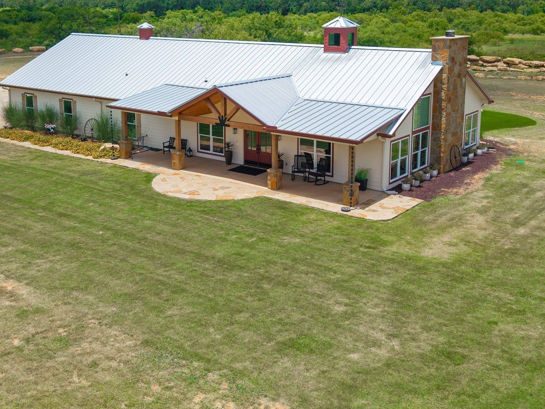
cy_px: 119
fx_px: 708
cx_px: 240
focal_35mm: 45
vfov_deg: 31.8
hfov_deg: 42.0
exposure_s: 1/5000
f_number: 1.8
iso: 120
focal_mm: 8.67
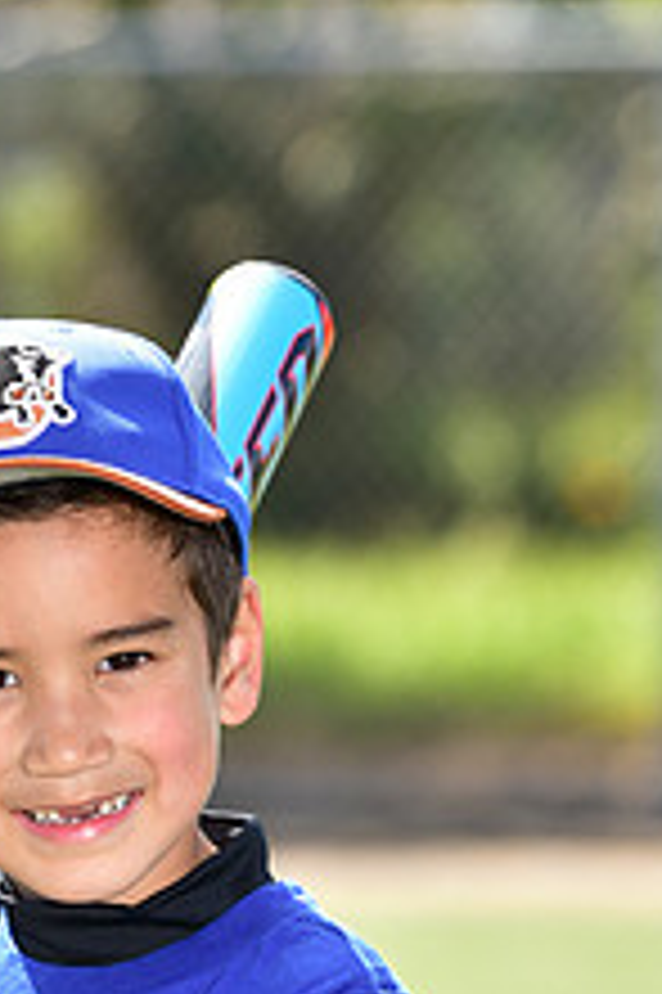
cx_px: 47
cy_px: 1133
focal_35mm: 499
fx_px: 13785
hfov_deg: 2.7
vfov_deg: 4.1
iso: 100
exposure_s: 1/200
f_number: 5.6
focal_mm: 190
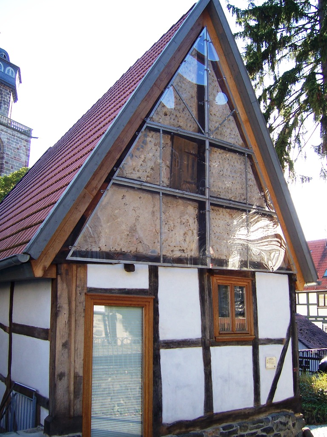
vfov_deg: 51.4
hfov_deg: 39.7
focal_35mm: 36
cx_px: 164
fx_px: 453
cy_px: 218
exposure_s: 1/180
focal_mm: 6
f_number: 3
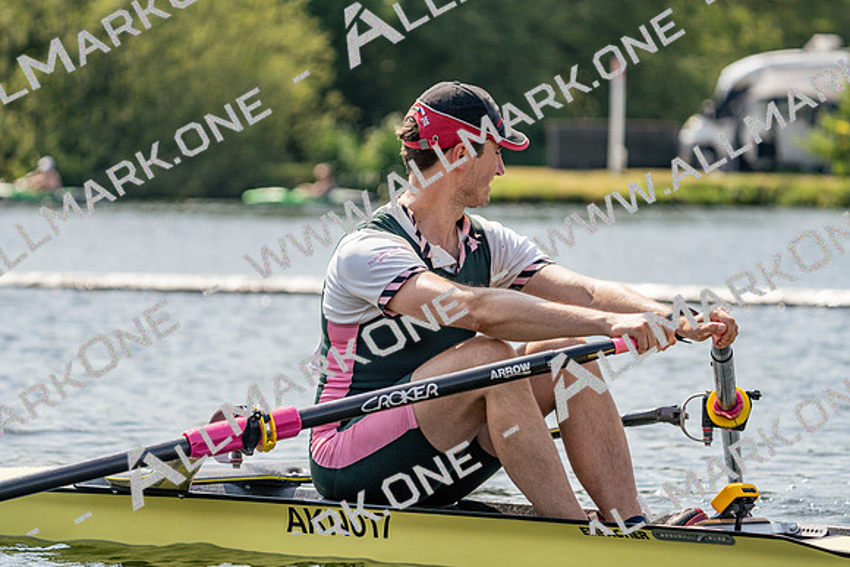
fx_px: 4723
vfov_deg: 6.9
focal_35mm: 200
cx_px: 425
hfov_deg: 10.3
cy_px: 284
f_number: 5.6
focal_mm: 200
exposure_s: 1/1600
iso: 250
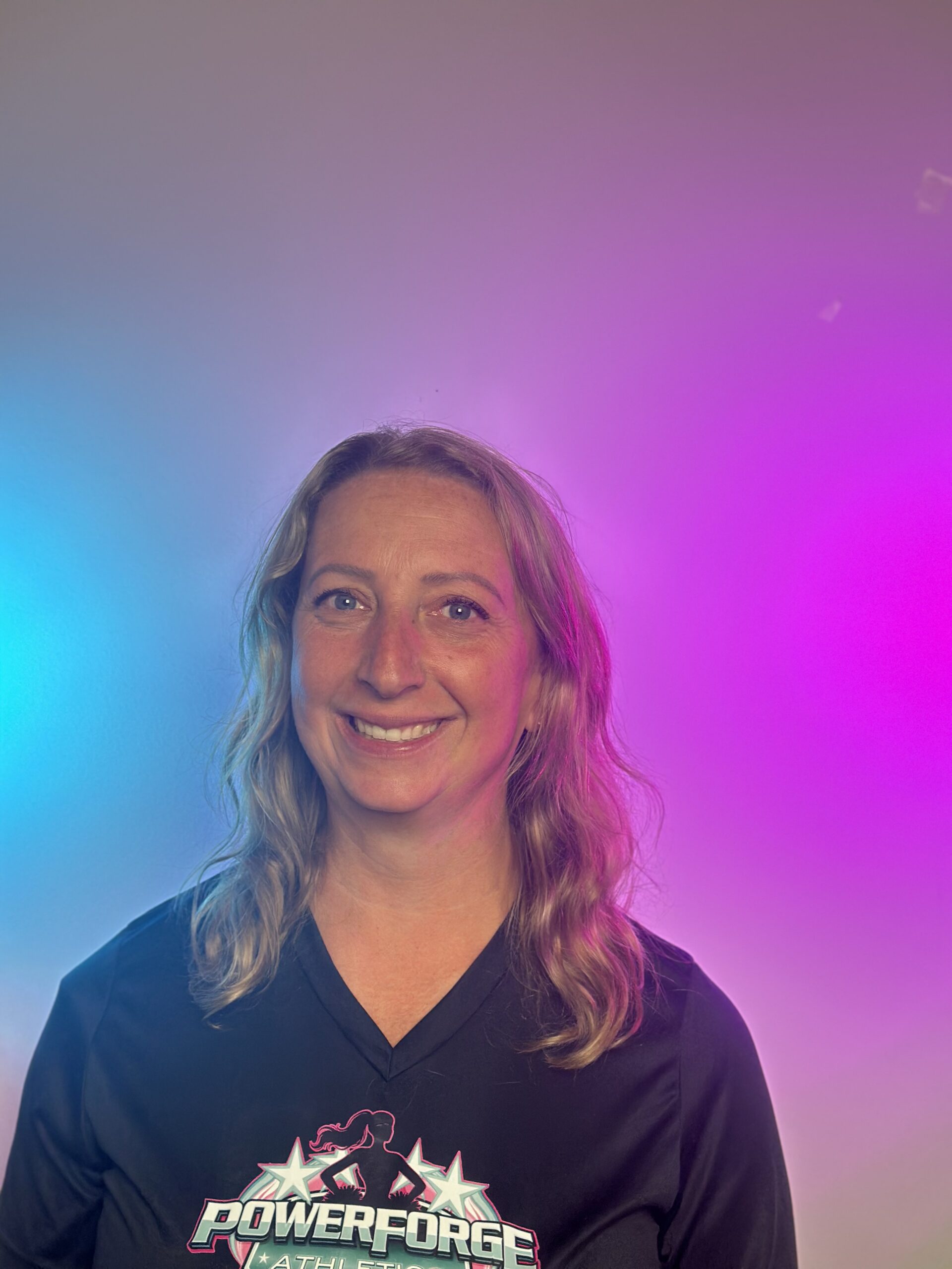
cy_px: 634
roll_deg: -1.0
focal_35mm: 48
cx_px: 476
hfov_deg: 30.3
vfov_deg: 39.7
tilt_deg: -2.7
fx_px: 1760
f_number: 1.78
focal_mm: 6.86
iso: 125
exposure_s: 1/60
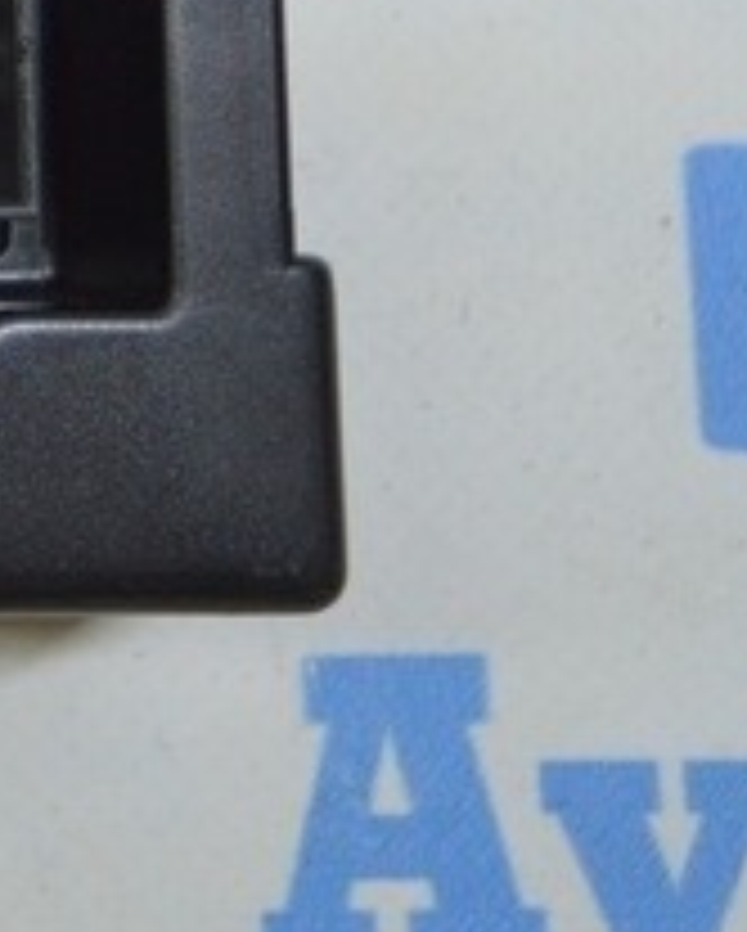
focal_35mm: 139
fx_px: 3836
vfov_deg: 13.2
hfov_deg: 9.4
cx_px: -1278
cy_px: -407
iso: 400
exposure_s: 1/80
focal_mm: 20
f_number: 3.5
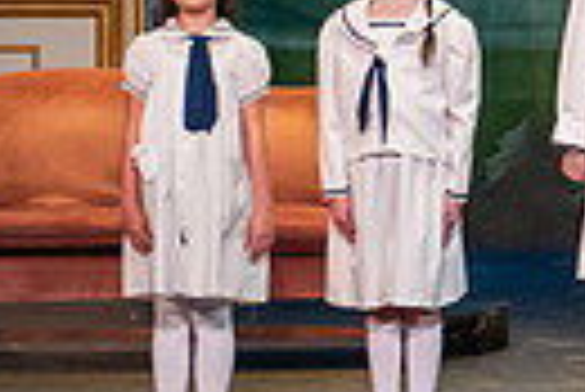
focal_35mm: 295
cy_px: -34
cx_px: 891
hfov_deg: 6.9
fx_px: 4799
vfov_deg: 4.7
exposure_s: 1/200
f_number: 3.2
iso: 2500
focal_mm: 66
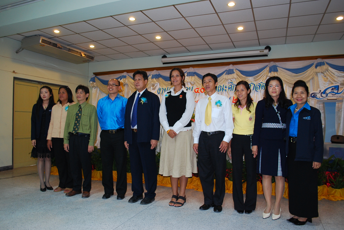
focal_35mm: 27
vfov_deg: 48.0
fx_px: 258
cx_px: 172
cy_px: 115
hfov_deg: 67.3
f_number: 4
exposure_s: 1/25
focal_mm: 18
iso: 400
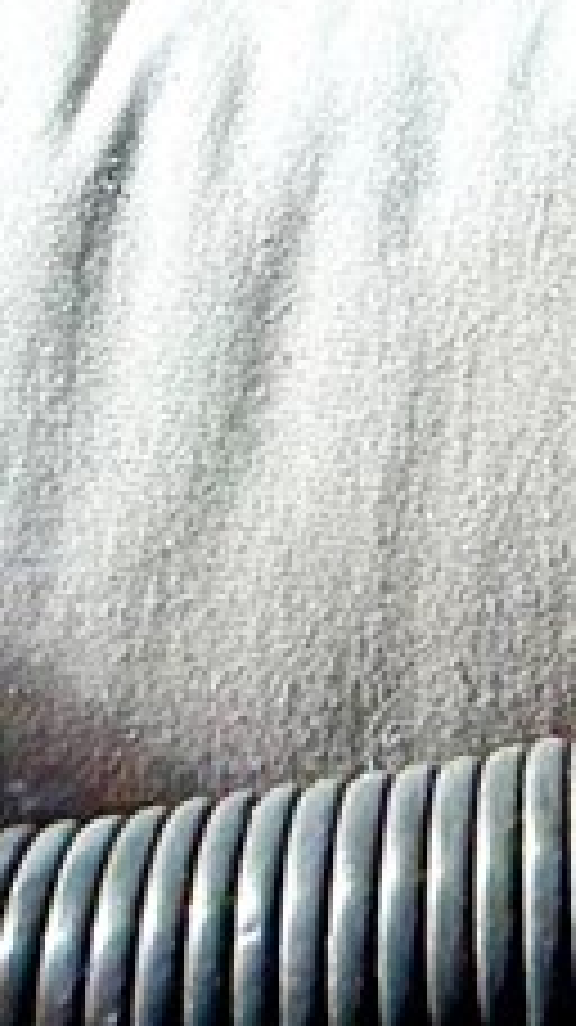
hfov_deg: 10.0
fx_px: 2910
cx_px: 1341
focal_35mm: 107
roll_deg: -0.3
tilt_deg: -8.7
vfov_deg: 14.6
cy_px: -1292
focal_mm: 2.22
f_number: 2.2
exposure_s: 1/99
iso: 64
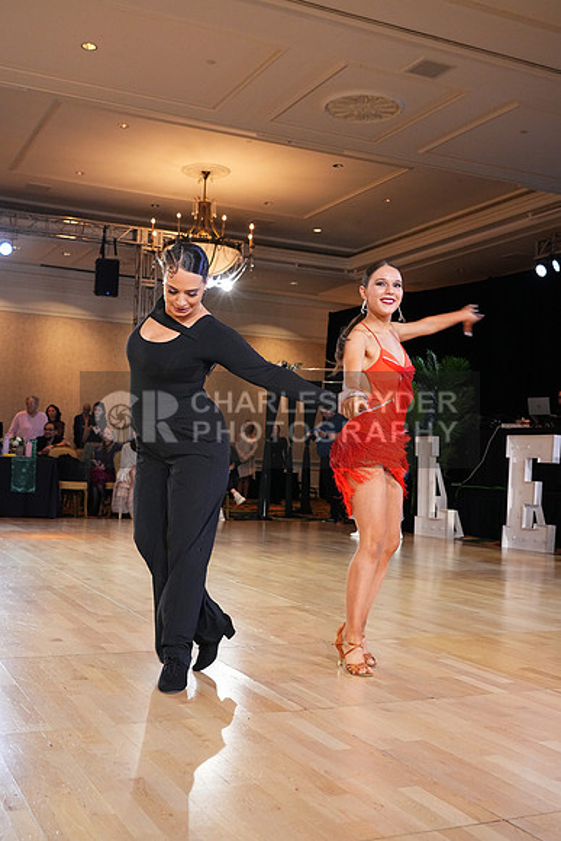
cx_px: 280
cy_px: 420
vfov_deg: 50.7
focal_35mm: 38
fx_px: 888
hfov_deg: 35.1
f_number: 6.3
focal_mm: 38
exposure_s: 1/200
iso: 5000
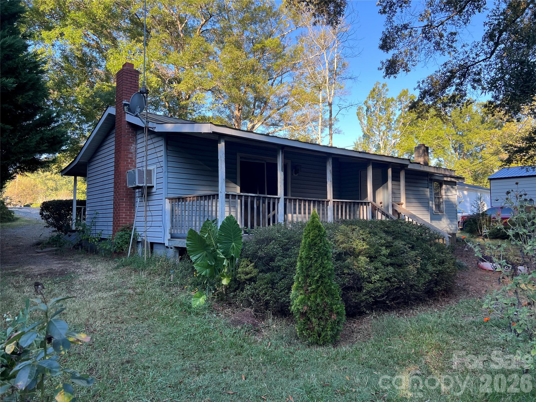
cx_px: 268
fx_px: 403
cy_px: 201
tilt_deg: +4.8
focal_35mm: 26
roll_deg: +0.4
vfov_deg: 53.1
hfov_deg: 67.3
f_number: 1.5
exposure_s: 1/343
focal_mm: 5.7
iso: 50
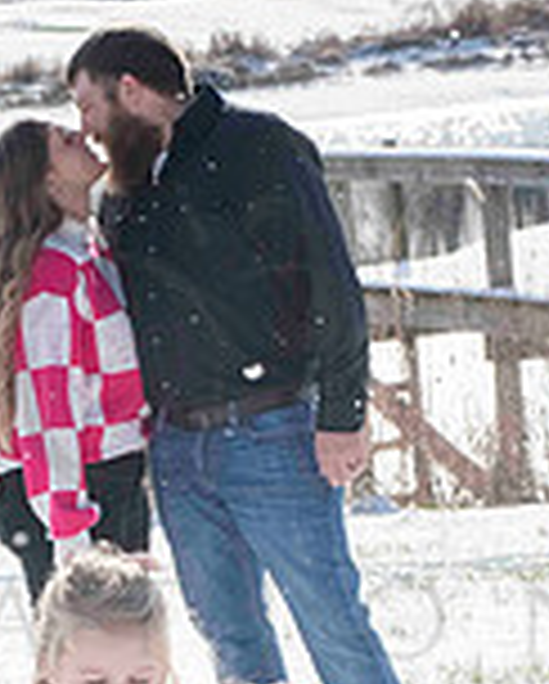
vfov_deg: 8.6
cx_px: 140
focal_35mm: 222
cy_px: 778
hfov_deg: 7.0
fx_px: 4500
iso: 640
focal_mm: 80
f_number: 16
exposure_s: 1/1000
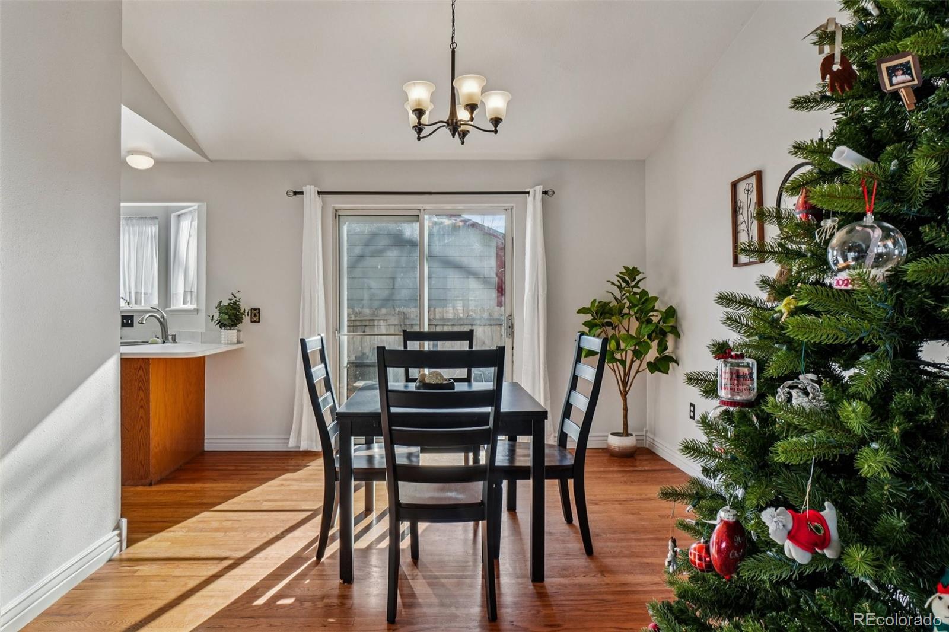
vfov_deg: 63.2
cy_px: 316
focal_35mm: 20
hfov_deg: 85.4
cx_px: 474
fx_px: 514
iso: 400
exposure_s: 1/80
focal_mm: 13
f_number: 8
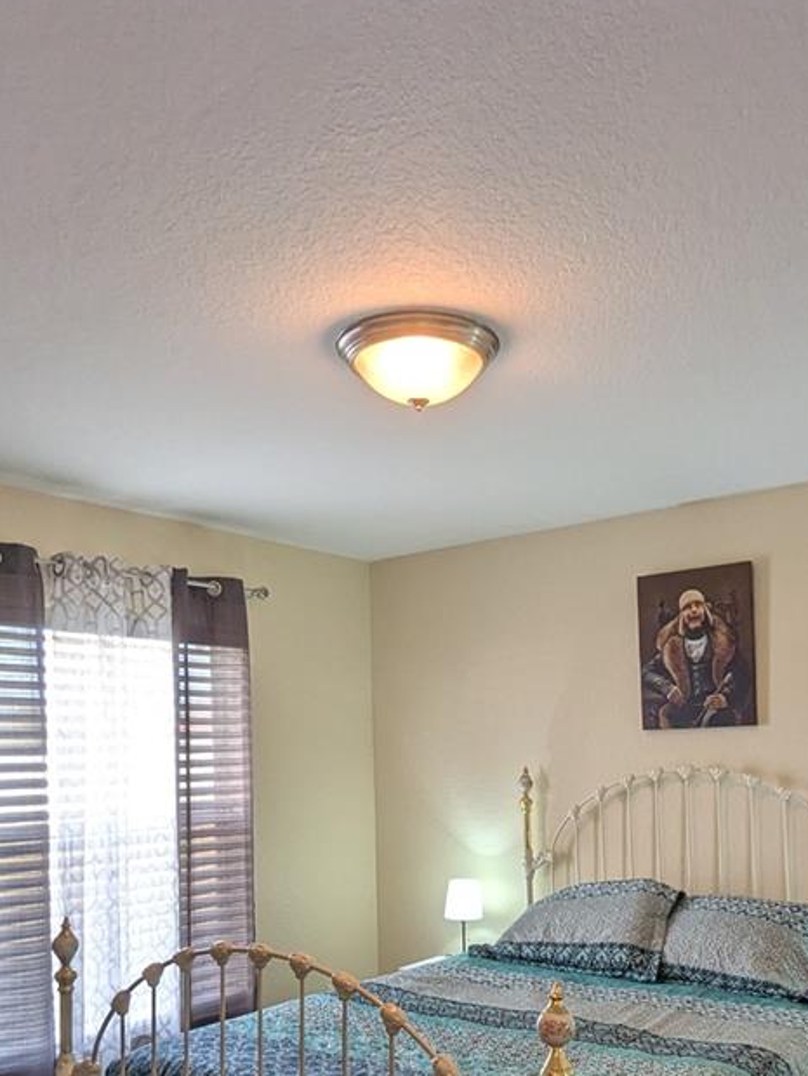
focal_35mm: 31
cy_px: 774
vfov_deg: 56.2
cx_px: 474
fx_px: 964
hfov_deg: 45.3
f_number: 2.2
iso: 84
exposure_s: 1/40
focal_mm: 2.35
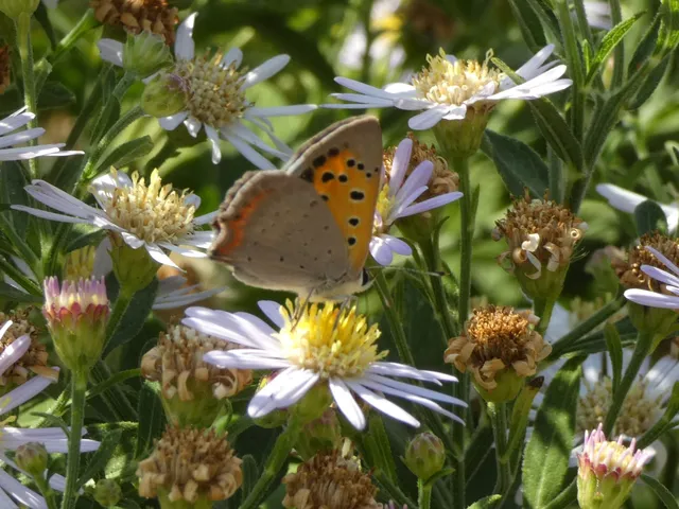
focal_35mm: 160
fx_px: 3138
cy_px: 254
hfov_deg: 12.3
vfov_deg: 9.3
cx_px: 340
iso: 100
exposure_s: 1/80
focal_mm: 28.8
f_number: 5.4
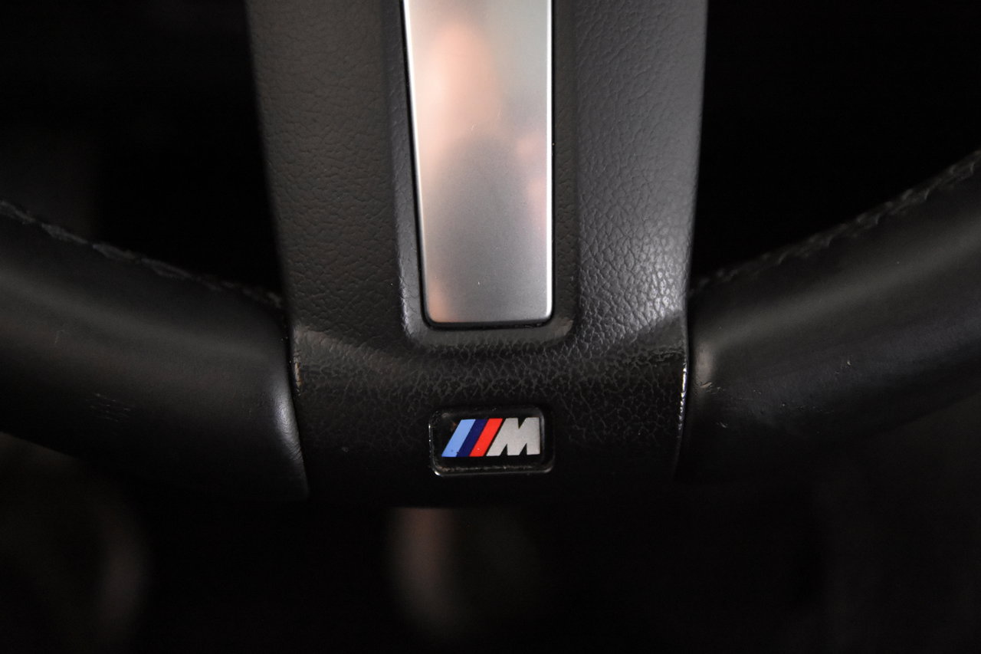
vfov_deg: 23.8
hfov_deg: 35.1
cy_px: 327
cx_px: 490
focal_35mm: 57
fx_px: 1553
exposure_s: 1/60
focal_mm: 38
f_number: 3.5
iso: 7200
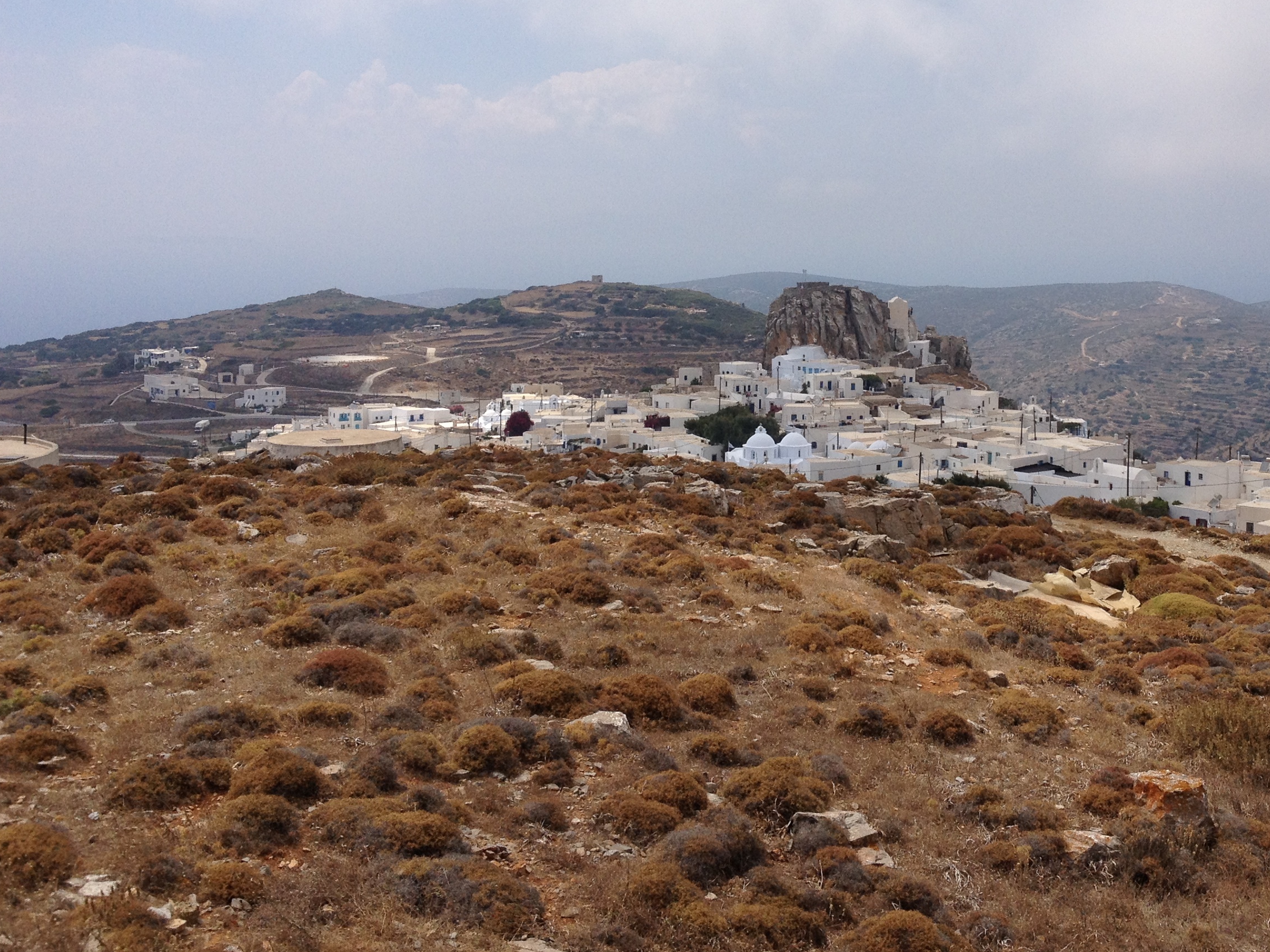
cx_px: 856
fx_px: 1835
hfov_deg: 37.7
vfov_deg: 28.9
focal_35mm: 50
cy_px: 304
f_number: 2.4
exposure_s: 1/3690
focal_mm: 4.28
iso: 50
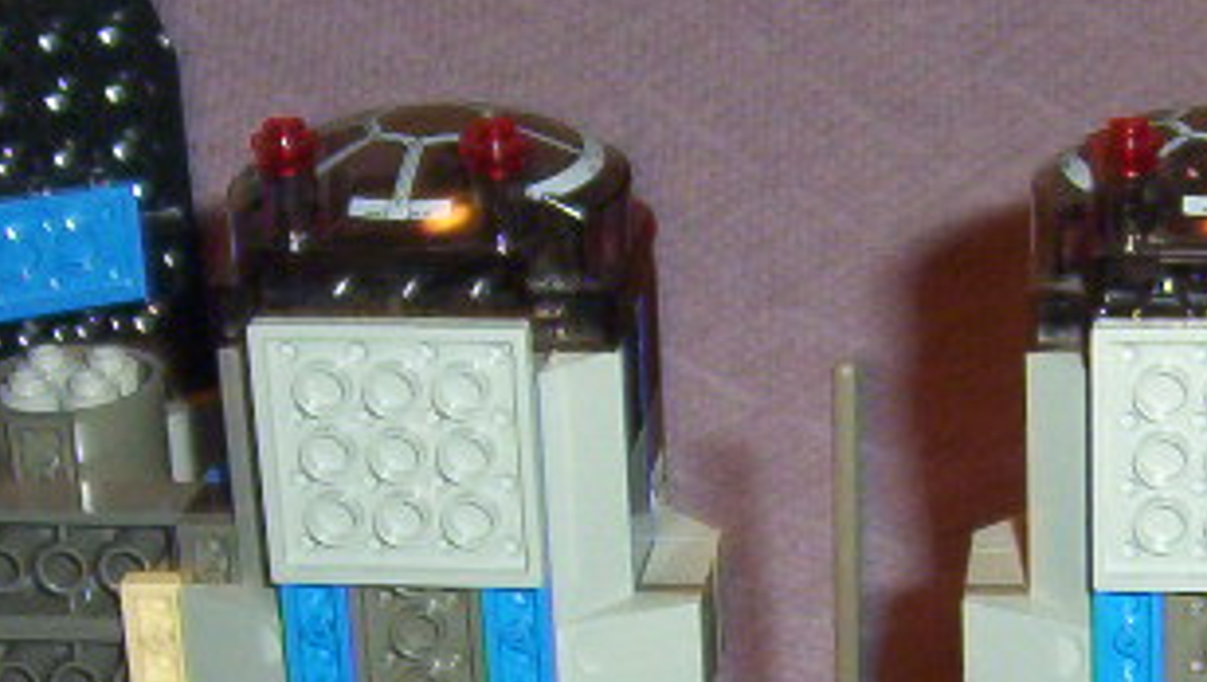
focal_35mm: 104
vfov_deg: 11.6
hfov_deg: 20.3
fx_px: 3332
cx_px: 929
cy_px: 572
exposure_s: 1/30
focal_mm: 5.54
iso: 140
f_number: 2.76
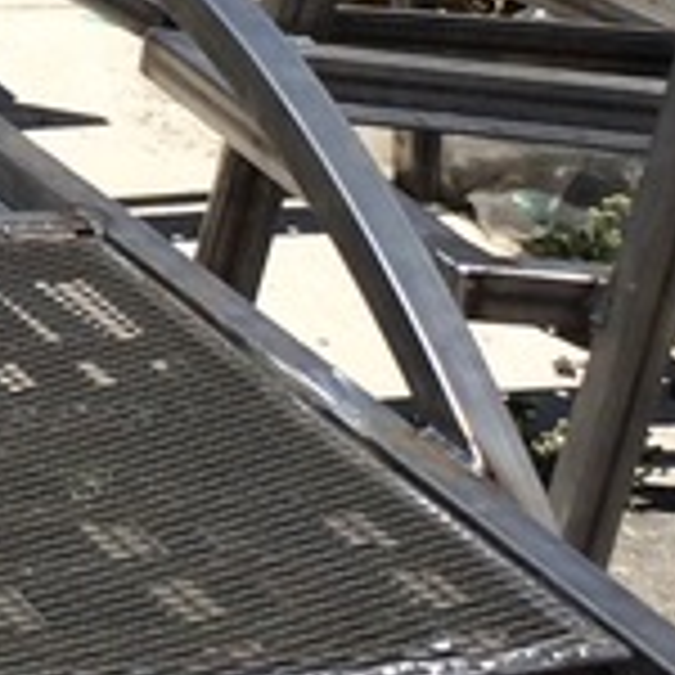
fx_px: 3993
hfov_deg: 9.3
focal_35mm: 181
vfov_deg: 9.6
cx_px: -490
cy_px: -40
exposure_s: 1/2564
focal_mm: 4.12
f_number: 2.2
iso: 32
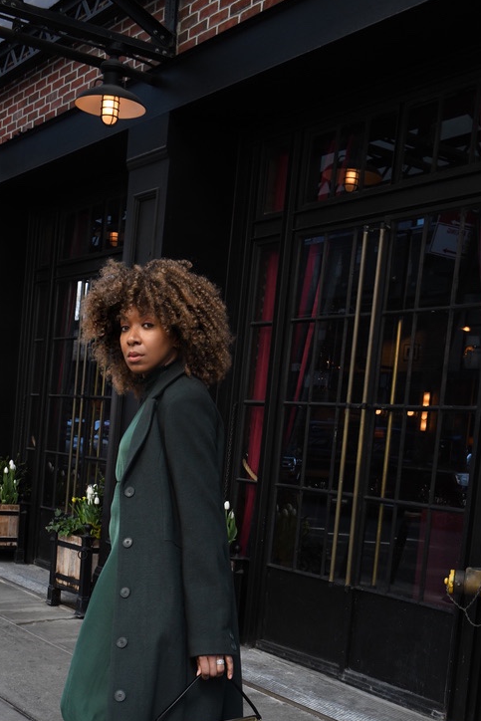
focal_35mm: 51
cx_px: 178
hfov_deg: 26.4
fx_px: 1022
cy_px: 522
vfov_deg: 38.1
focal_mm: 34
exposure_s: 1/320
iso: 2000
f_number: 9
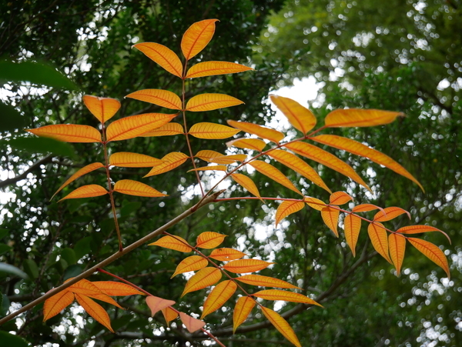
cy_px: 174
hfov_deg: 35.5
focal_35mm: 54
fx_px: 721
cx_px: 231
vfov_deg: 27.1
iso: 200
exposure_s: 1/100
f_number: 4.6
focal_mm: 27
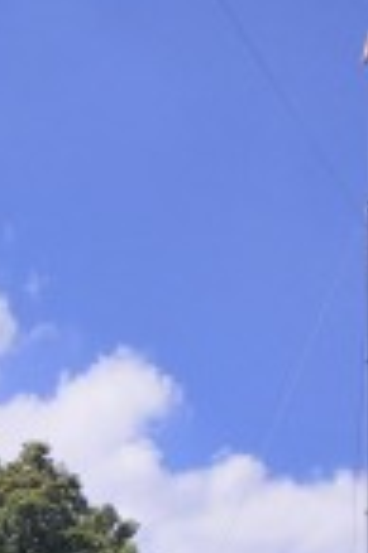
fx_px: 1829
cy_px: 848
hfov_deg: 11.0
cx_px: -192
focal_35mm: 119
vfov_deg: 15.7
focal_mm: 3.6
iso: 40
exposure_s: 1/1441
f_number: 1.9
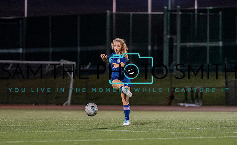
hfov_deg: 6.1
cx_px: 115
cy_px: 75
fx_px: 2232
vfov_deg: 3.7
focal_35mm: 347
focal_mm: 200
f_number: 2.8
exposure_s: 1/1000
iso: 4000
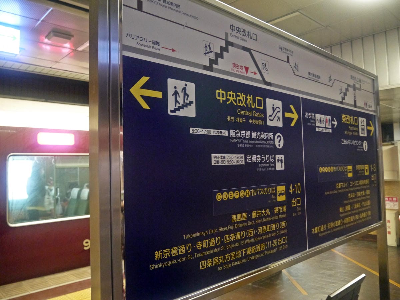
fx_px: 324
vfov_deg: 49.7
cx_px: 200
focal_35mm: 28
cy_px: 150
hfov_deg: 63.4
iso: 1600
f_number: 3.5
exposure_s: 1/30
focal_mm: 14
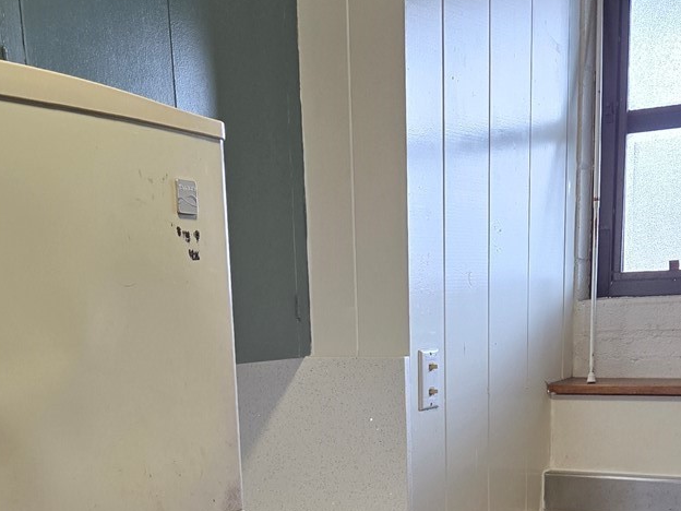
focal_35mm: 59
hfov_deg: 32.7
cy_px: 586
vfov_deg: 23.1
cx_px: 348
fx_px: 1161
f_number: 1.8
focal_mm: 5.4
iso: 125
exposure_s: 1/120
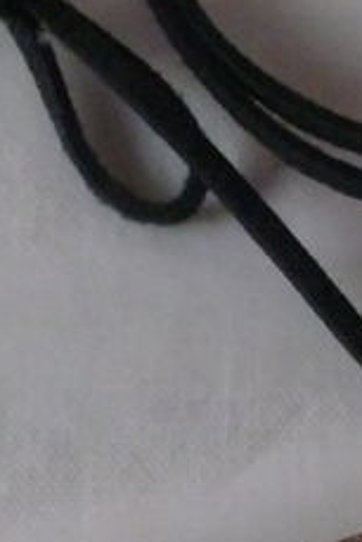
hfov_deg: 12.4
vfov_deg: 18.5
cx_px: 405
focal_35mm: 109
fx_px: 1641
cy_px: 480
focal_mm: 4.3
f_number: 3.3
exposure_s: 1/50
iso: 400
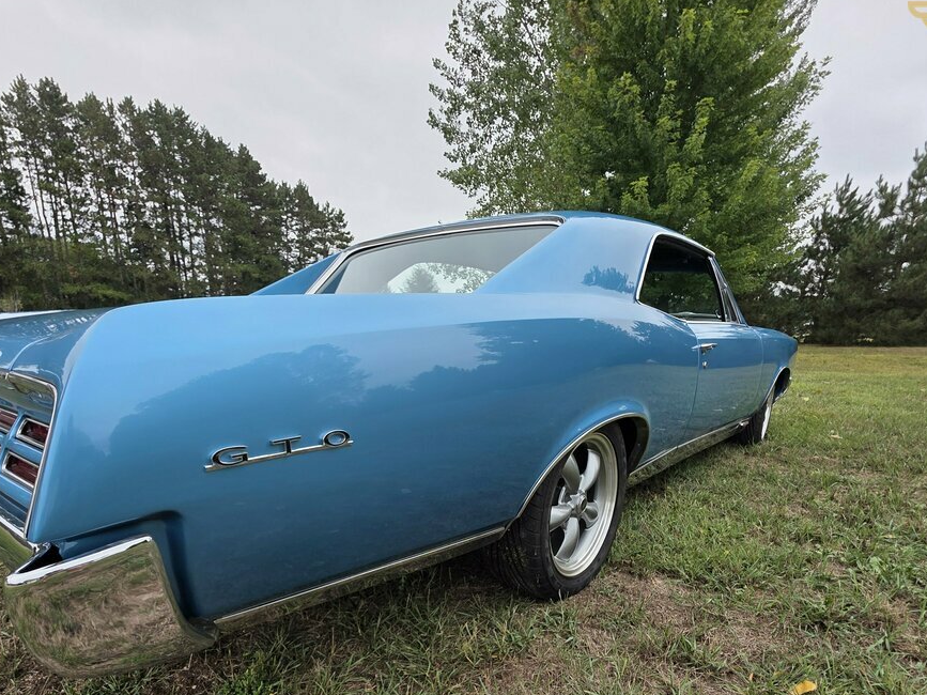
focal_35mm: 18
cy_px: 472
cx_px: 437
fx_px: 482
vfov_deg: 69.2
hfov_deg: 87.7
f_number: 1.9
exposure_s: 1/952
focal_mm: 2.2
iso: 40
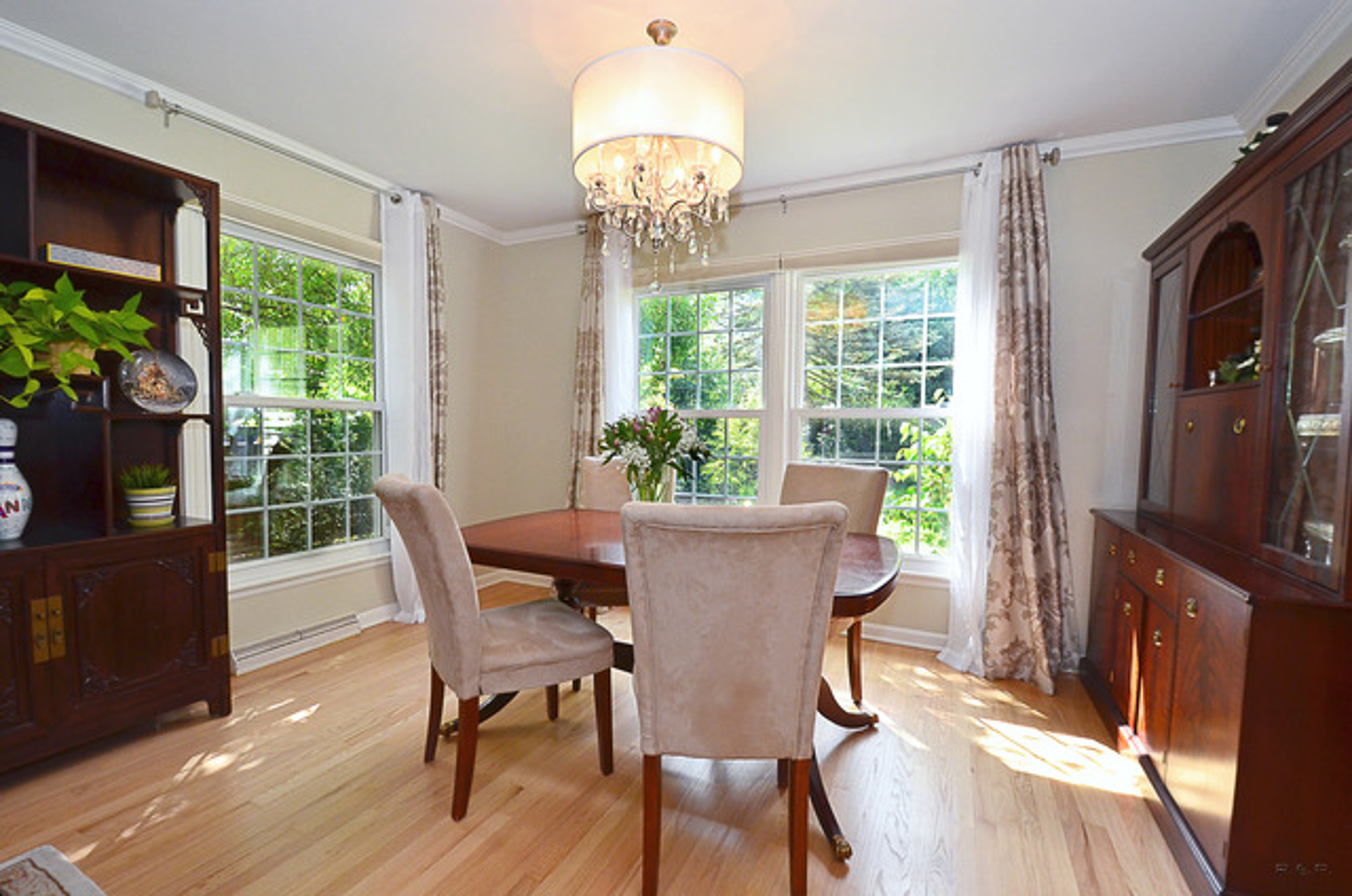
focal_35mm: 15
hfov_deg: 100.5
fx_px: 562
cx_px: 676
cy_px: 448
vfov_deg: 77.1
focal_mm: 10
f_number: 9
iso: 800
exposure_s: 1/100
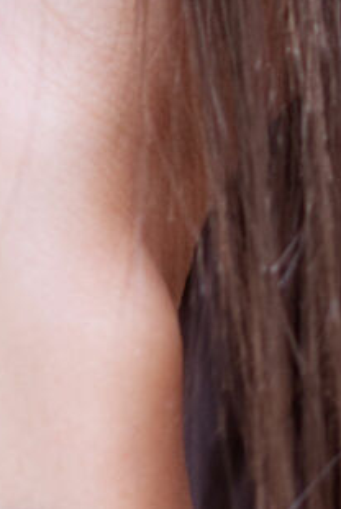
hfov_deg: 1.7
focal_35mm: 809
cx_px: -298
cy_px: -345
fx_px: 11468
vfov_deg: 2.5
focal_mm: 105
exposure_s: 1/160
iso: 500
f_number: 3
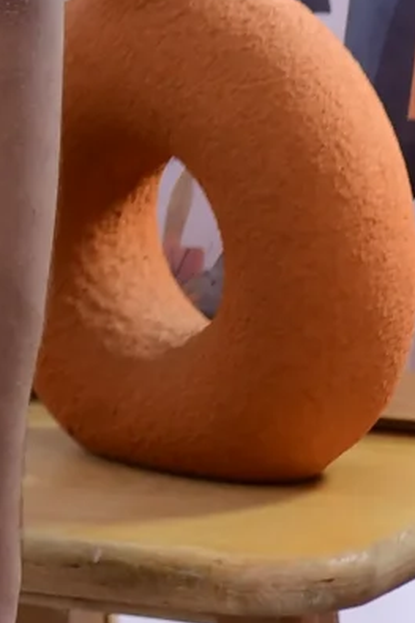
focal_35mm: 337
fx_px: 5832
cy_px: -692
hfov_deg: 3.9
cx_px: -854
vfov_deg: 5.9
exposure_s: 1/100
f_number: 2.8
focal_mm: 35
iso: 250
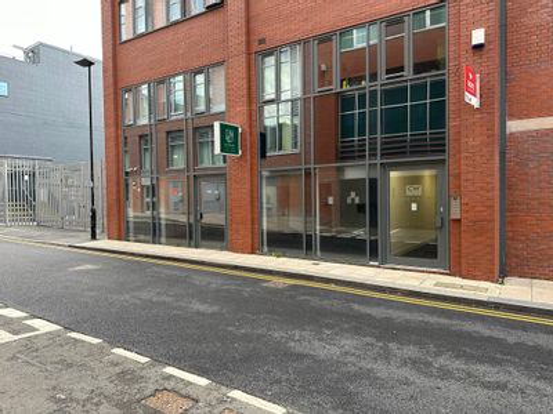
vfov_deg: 56.8
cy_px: 207
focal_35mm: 24
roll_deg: +1.4
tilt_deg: -1.7
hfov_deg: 71.6
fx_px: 383
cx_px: 276
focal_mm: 6.86
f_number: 1.78
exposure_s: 1/219
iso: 80
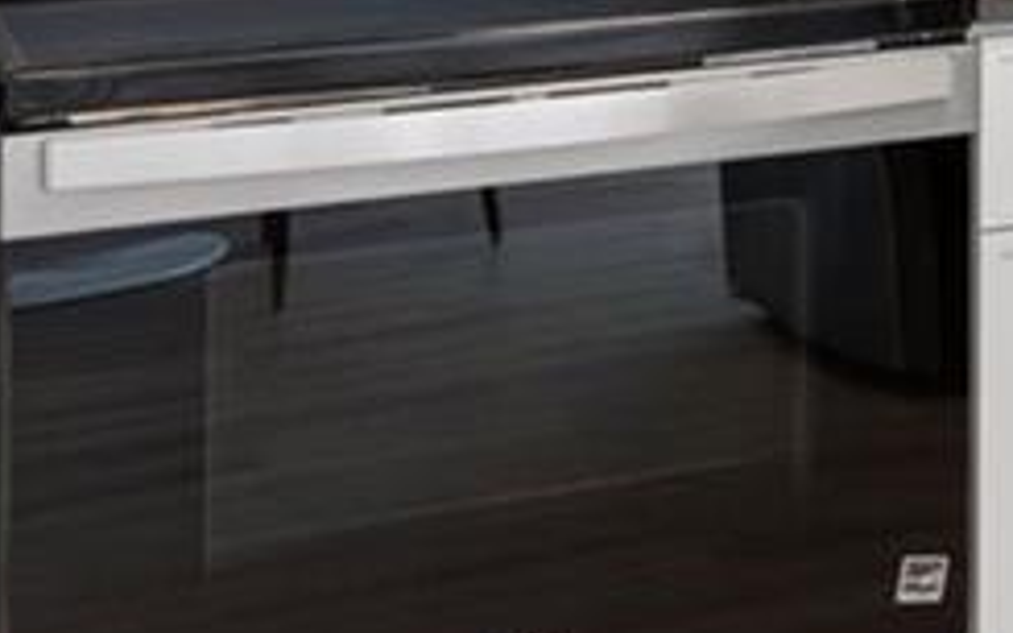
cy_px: -476
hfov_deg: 14.3
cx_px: 2063
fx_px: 3312
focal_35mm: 120
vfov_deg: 10.3
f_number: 9
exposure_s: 1/8
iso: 400
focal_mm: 18
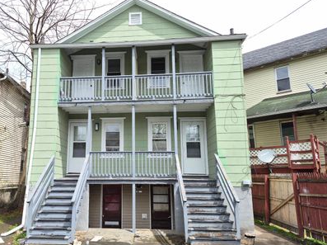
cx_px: 124
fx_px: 274
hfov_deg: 60.9
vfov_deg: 48.2
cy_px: 124
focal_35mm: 29
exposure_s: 1/2792
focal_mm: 5.4
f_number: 1.8
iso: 80
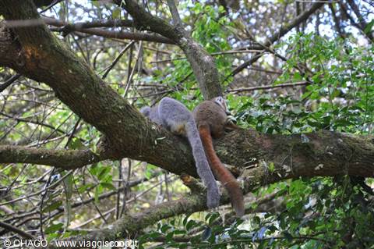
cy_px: 124
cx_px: 187
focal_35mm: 158
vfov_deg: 8.7
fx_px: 1635
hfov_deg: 13.1
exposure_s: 1/50
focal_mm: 105
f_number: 5.6
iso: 800
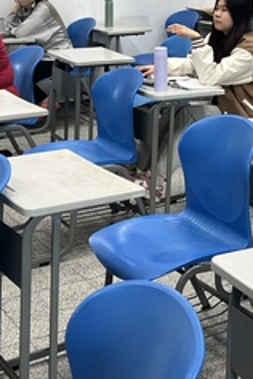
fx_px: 843
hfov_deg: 16.9
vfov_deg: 24.4
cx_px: 219
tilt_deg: -3.9
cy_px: 15
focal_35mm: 80
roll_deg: +1.0
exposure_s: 1/120
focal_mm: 5.7
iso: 80
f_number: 1.5
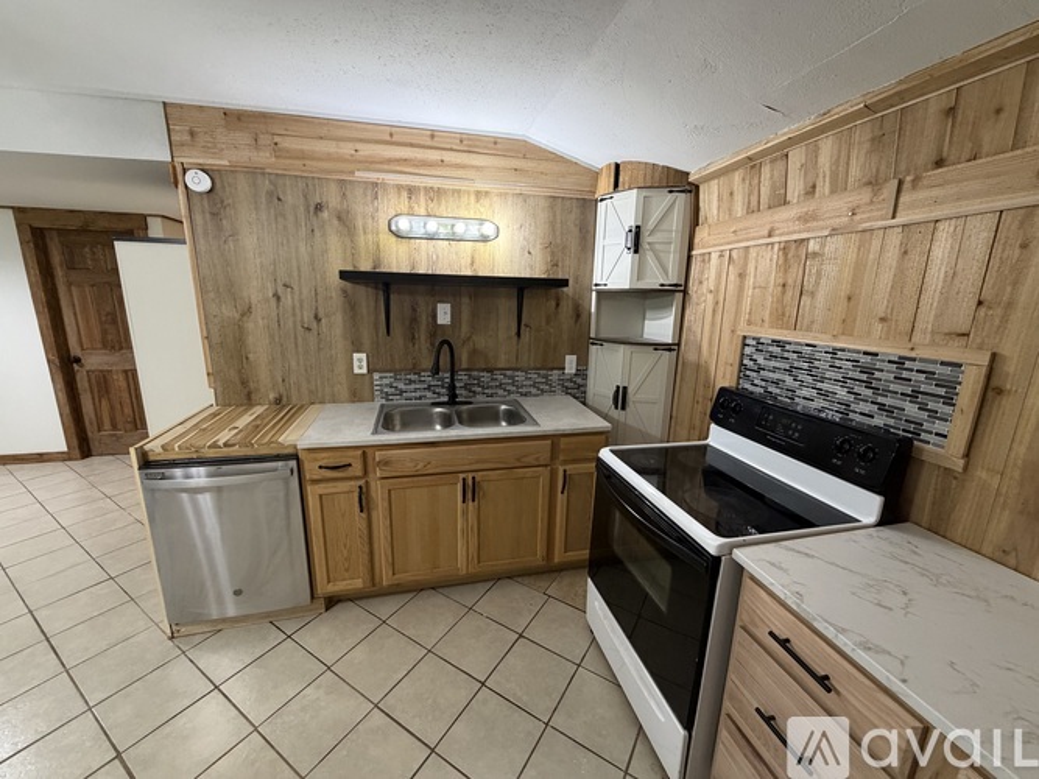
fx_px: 420
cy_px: 390
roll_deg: -1.4
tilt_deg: -12.5
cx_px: 520
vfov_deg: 85.7
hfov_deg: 102.1
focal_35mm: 14
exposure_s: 1/60
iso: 400
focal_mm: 2.22
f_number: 2.2
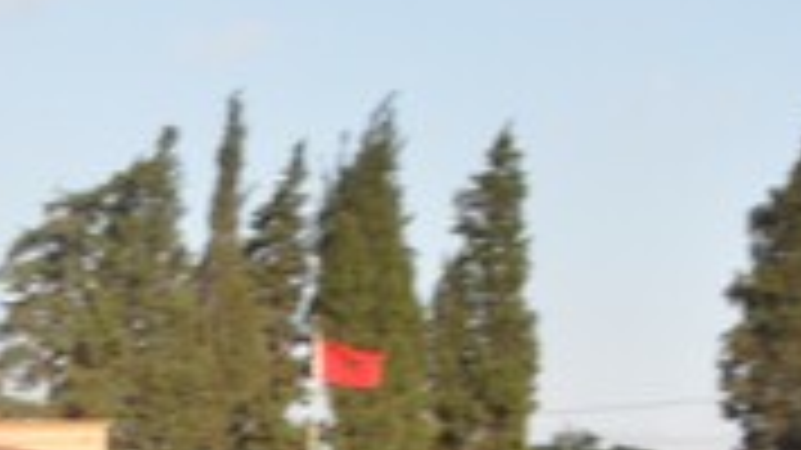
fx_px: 3121
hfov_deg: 14.0
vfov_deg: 8.2
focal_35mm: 147
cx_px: -292
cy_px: 542
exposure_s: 1/200
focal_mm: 26
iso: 200
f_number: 9
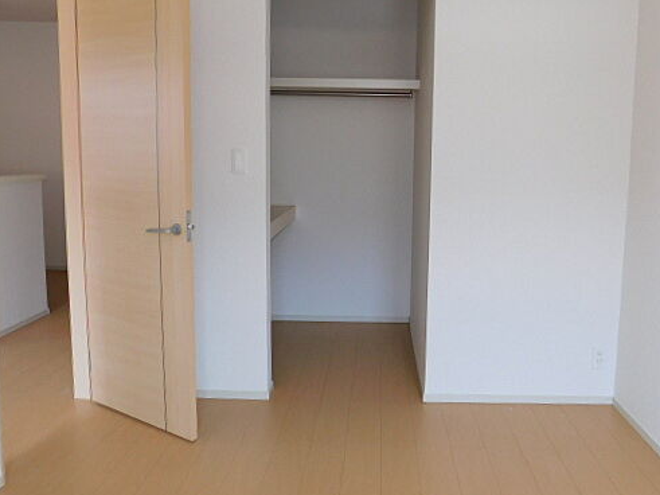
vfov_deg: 46.7
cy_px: 214
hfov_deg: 59.7
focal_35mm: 30
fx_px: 572
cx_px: 383
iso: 125
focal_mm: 4
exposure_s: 1/50
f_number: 3
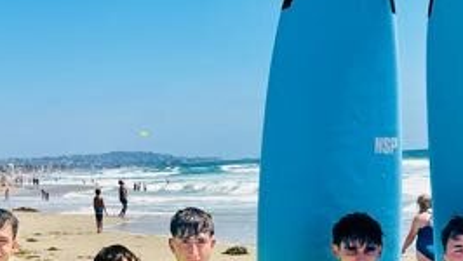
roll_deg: +3.7
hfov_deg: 23.5
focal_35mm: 89
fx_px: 1093
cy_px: 251
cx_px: 78
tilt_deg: -4.0
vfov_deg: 13.5
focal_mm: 5.1
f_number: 1.6
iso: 50
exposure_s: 1/5076
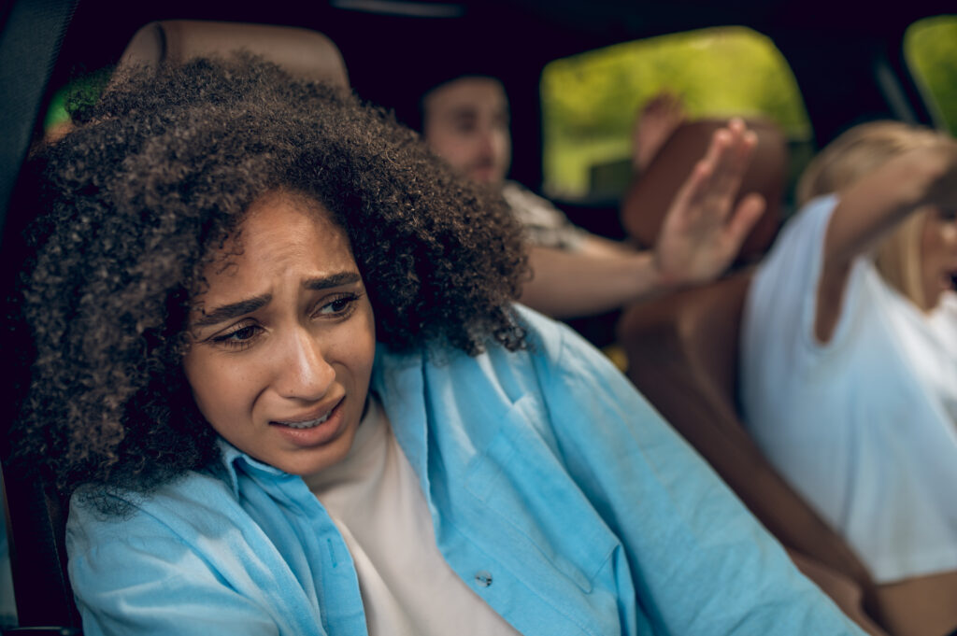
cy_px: 318
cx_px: 478
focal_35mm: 35
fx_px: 930
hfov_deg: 54.5
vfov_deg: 37.8
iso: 125
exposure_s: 1/250
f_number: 2.2
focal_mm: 35
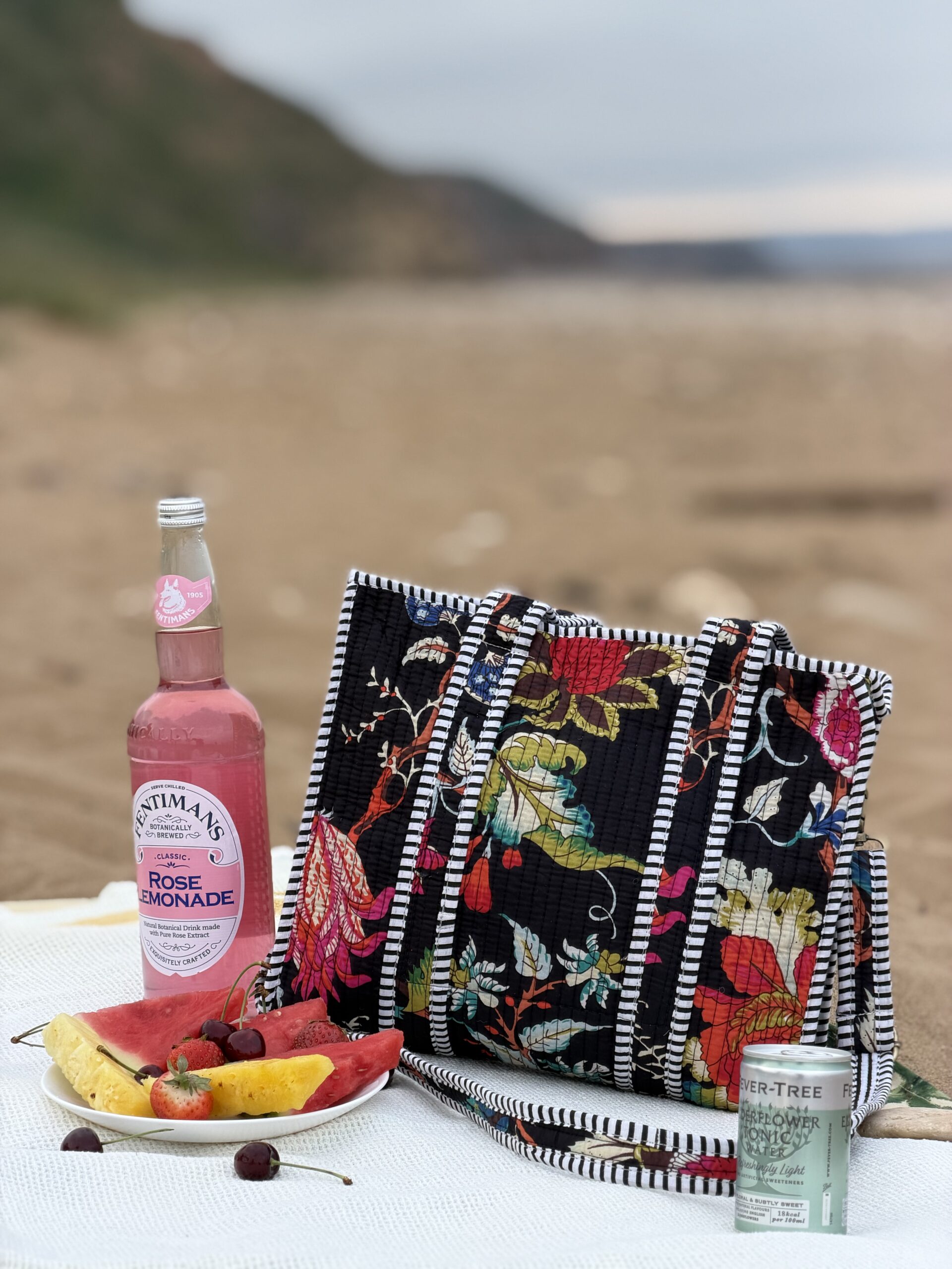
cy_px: 634
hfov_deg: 14.8
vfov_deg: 19.6
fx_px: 3667
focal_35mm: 100
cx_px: 476
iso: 50
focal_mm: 16.89
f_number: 2.8
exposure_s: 1/179
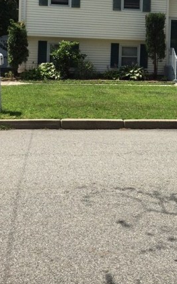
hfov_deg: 22.3
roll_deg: -1.0
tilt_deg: +1.1
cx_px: 171
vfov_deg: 35.0
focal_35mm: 56
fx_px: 433
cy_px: 50
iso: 32
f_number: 2.2
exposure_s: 1/2326
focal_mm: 4.15
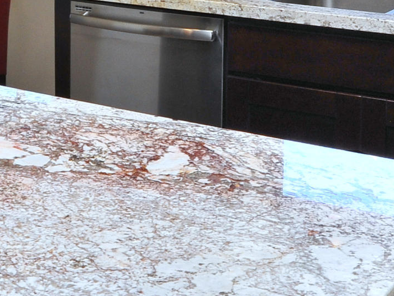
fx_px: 1059
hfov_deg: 20.9
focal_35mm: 93
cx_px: 106
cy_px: -158
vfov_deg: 14.7
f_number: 16
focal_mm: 23
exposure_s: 1/40
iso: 1000
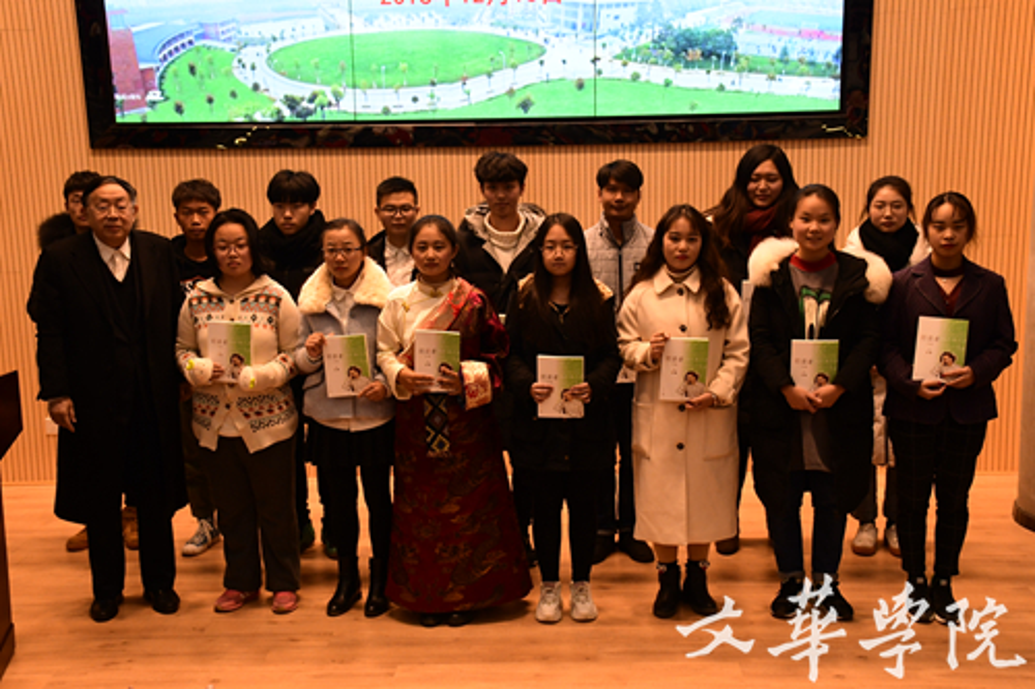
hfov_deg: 38.9
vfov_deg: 26.5
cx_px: 518
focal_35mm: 51
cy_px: 344
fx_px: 1466
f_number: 6.3
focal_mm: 34
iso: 1600
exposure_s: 1/100
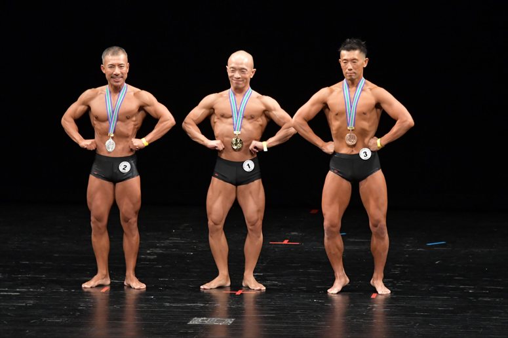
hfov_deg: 8.1
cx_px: 254
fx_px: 3597
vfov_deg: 5.4
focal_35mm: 255
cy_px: 169
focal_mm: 170
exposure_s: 1/400
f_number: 5.6
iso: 3200
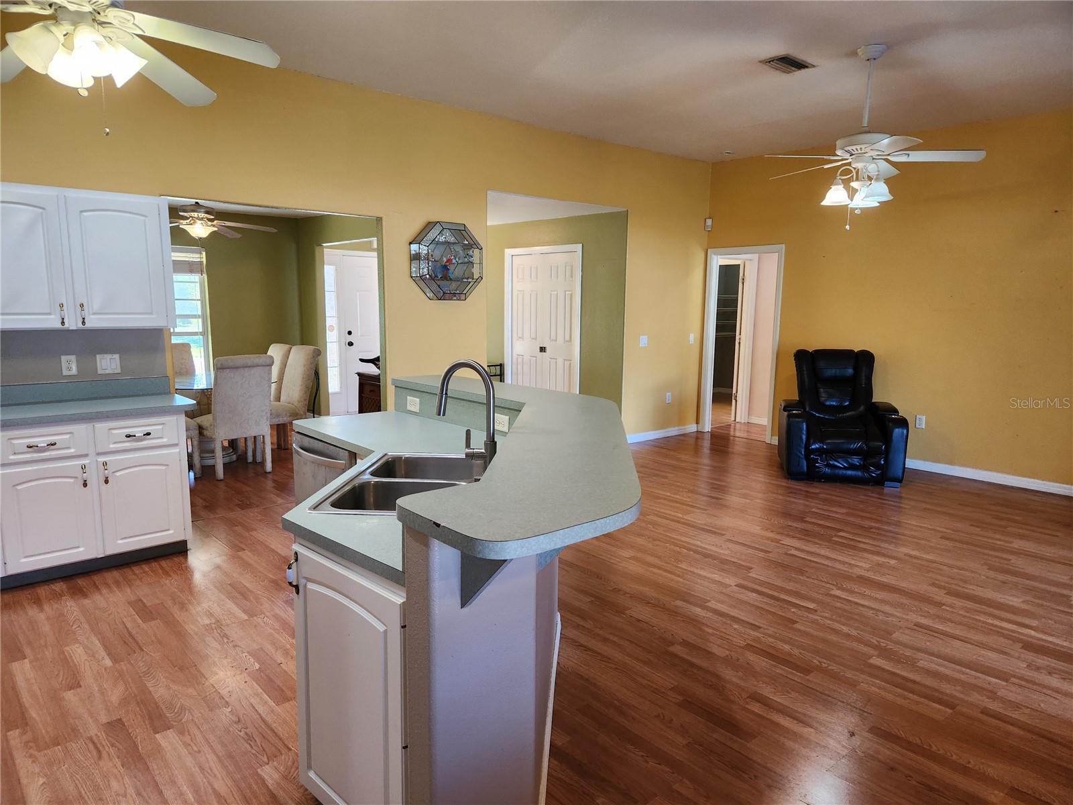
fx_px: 713
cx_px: 536
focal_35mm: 23
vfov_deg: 58.9
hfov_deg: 73.9
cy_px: 402
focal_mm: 5.4
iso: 200
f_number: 1.8
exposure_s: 1/120
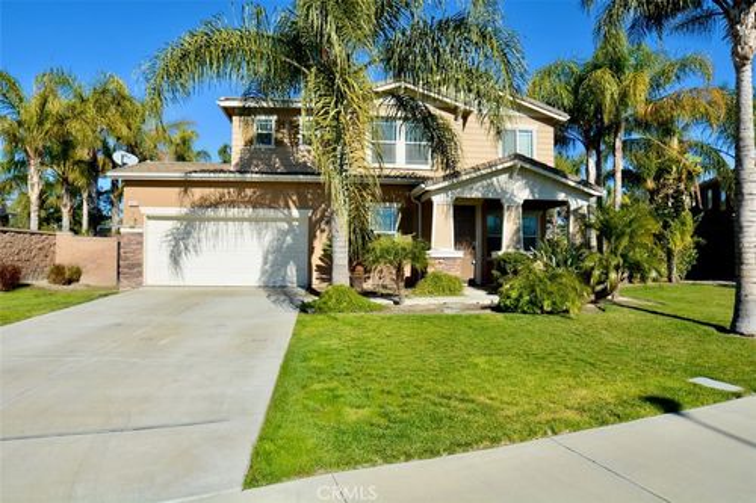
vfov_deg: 59.5
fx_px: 441
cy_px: 252
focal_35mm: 21
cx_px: 378
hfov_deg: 81.2
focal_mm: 14
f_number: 9
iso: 100
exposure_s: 1/320
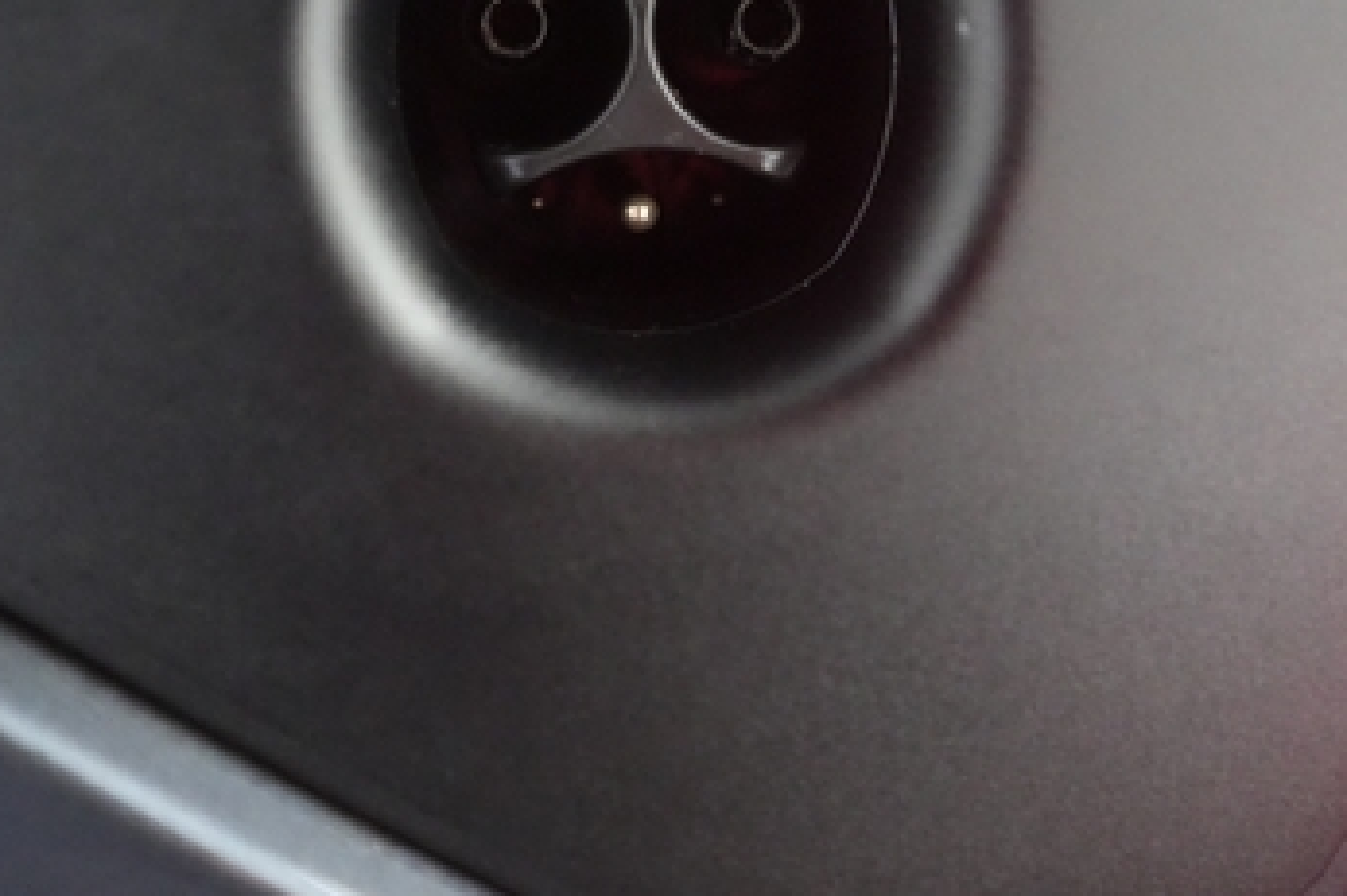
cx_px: 625
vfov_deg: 27.0
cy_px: 74
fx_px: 1795
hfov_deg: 41.1
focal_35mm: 48
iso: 10000
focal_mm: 26
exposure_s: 1/160
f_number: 2.8
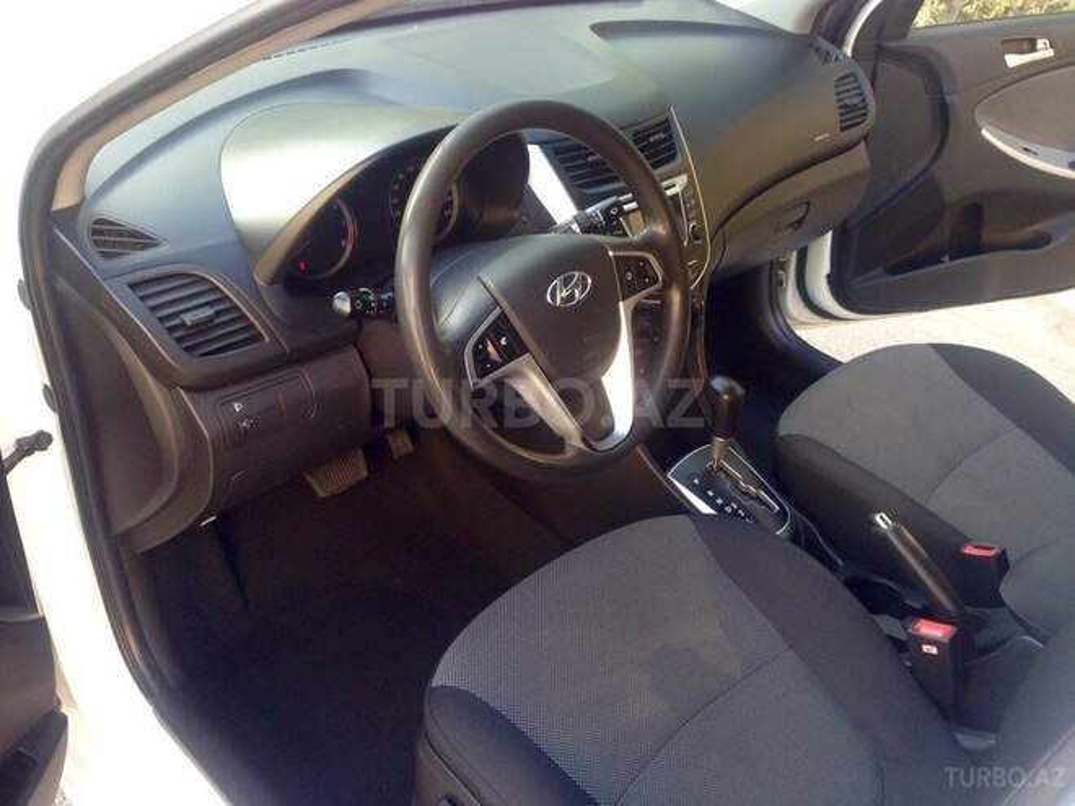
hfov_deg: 55.4
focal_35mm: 33
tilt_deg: -33.1
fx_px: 1025
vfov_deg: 42.9
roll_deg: -5.3
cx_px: 538
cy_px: 403
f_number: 2.4
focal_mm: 4.12
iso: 50
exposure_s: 1/40
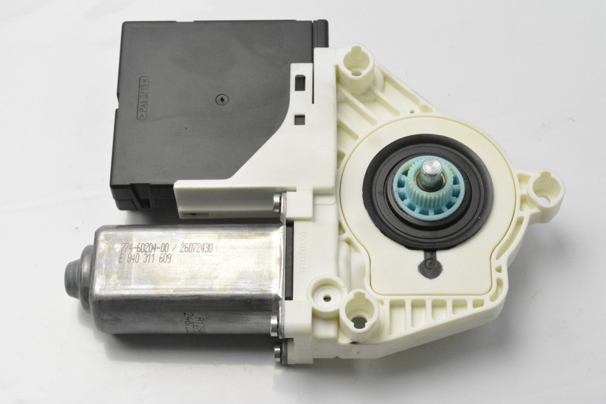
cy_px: 202
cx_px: 303
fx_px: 1262
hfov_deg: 27.0
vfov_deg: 18.2
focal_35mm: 75
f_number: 13
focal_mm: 50
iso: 6400
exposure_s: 1/400
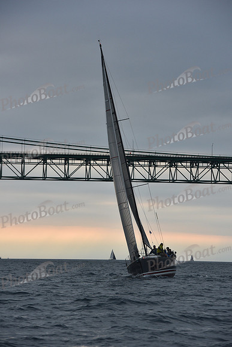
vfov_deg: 15.2
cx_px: 116
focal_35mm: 135
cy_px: 174
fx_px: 1304
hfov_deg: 10.2
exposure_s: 1/640
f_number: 7.1
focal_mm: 135
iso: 640
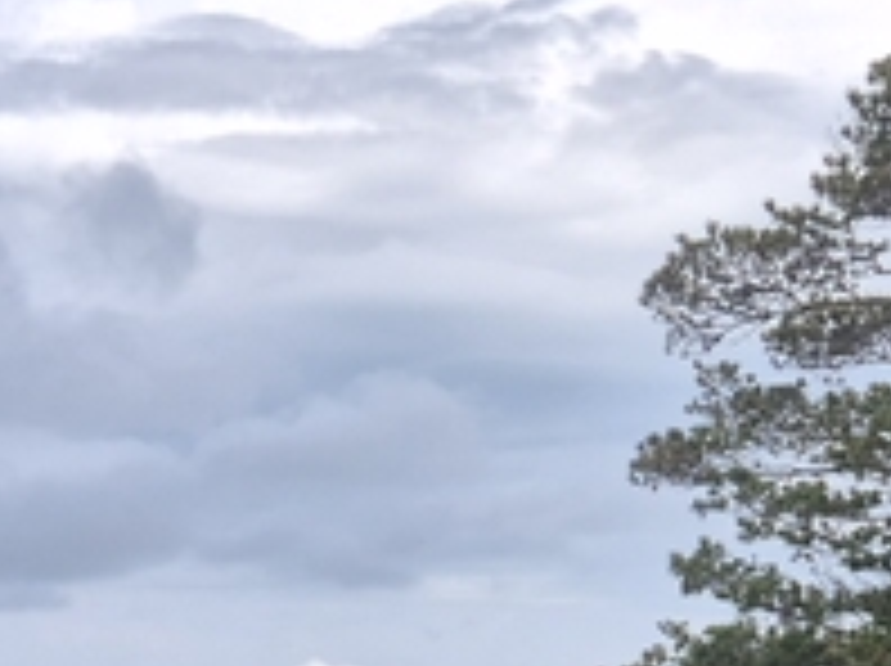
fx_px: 3059
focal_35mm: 119
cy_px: 1210
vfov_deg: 11.5
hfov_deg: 16.1
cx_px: -99
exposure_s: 1/858
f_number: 1.8
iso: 25
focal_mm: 5.4
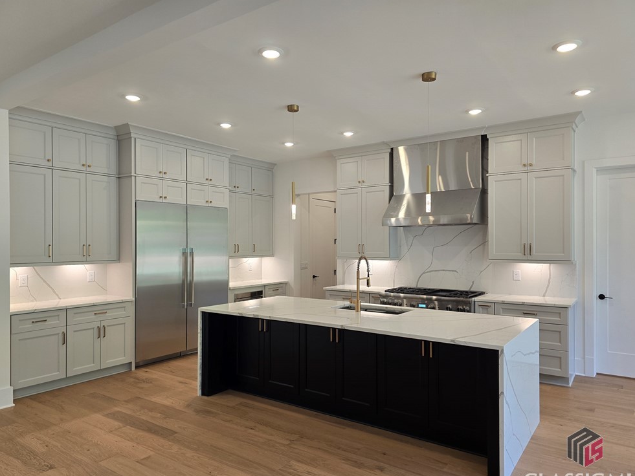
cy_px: 244
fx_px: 440
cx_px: 320
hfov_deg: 71.6
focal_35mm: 24
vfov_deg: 56.8
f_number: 1.7
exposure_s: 1/120
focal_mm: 6.3
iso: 100
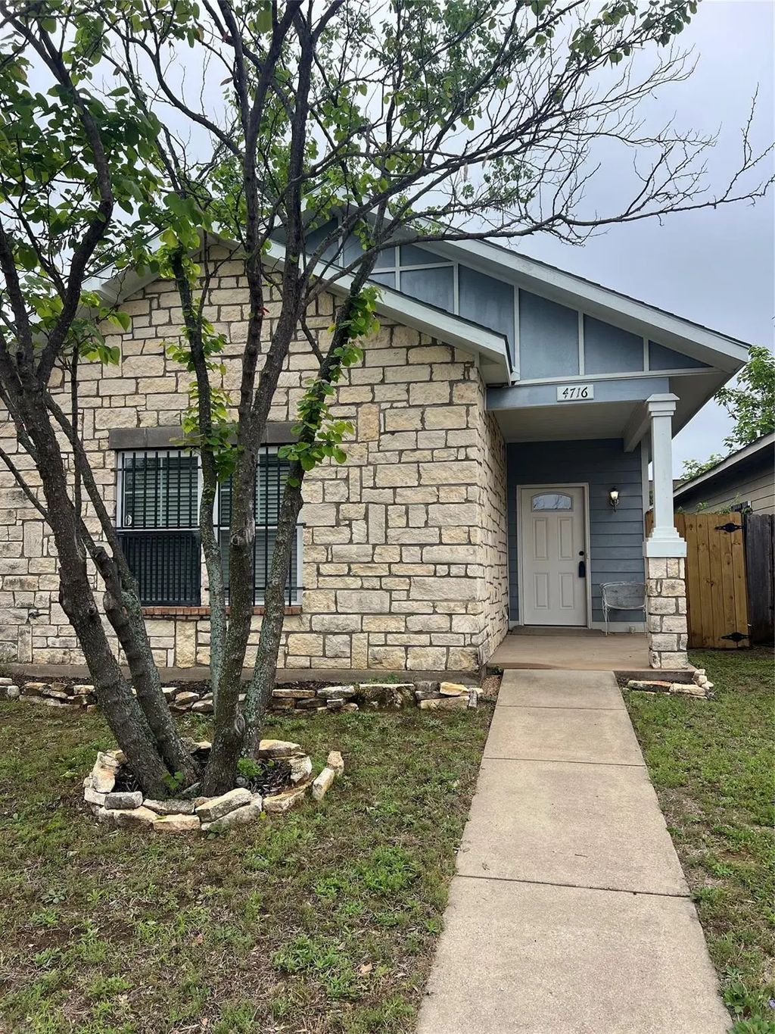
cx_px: 388
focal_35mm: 26
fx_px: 776
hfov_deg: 53.1
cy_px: 517
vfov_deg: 67.3
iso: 50
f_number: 1.5
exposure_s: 1/1934
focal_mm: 5.7
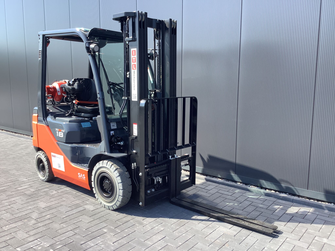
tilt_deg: -10.9
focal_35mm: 31
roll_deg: +2.1
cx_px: 168
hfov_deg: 58.4
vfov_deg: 45.4
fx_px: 300
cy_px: 126
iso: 25
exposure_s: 1/345
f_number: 2.4
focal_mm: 3.3
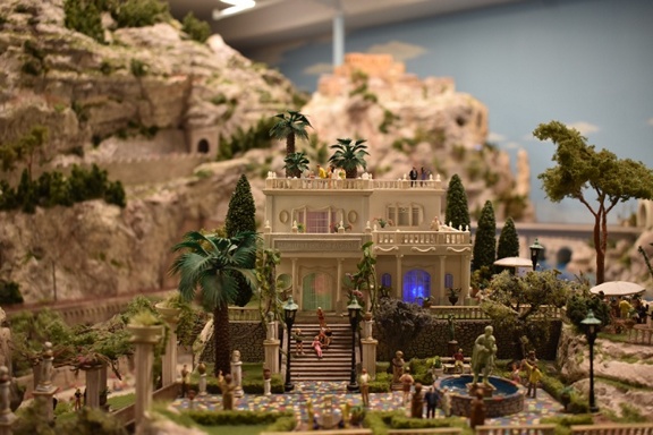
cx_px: 326
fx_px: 653
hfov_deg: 53.1
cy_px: 218
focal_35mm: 36
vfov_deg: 36.9
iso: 500
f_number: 4
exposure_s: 1/60
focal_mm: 24
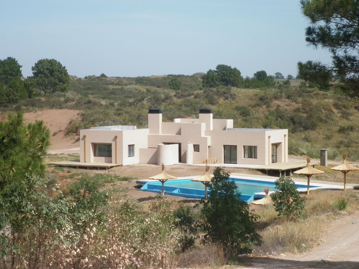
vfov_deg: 13.2
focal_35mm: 112
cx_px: 180
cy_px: 134
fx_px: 1162
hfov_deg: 17.6
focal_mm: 20
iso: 80
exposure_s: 1/320
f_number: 6.2
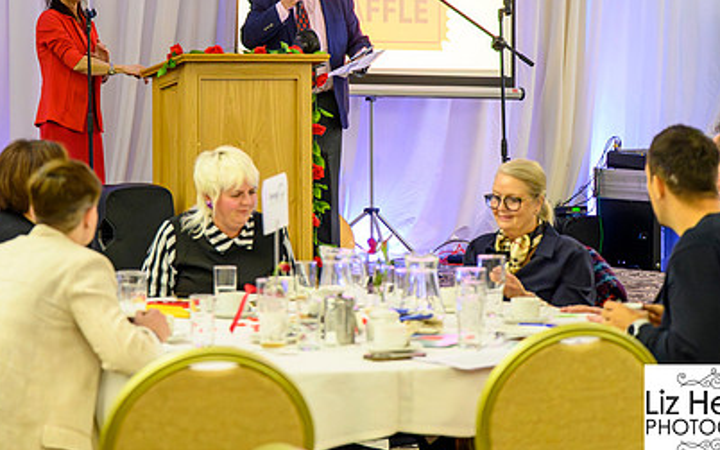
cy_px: 125
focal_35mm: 103
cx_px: 292
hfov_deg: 20.2
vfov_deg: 12.7
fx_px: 2021
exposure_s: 1/200
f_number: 2.8
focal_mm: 70
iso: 12800
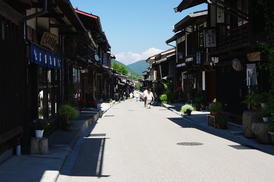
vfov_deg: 24.6
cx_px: 146
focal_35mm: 55
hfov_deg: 36.2
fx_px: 419
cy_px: 86
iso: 200
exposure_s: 1/100
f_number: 9
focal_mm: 34
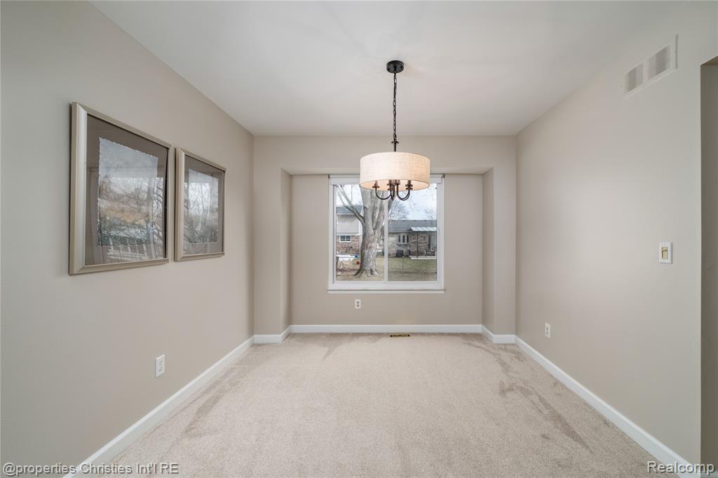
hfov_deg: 100.4
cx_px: 359
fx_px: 299
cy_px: 239
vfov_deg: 77.3
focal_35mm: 15
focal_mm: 10
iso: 500
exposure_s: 1/250
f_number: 6.4
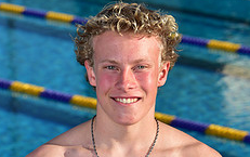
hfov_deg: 7.5
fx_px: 1917
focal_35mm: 281
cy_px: 230
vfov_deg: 4.7
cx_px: 133
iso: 64
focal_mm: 110
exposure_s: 1/250
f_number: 7.1
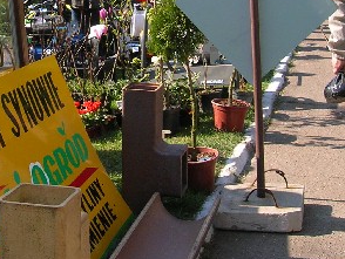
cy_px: 1
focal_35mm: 74
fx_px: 738
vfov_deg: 19.4
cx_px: 82
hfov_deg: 26.0
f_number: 4.9
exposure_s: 1/150
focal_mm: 5.7
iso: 50
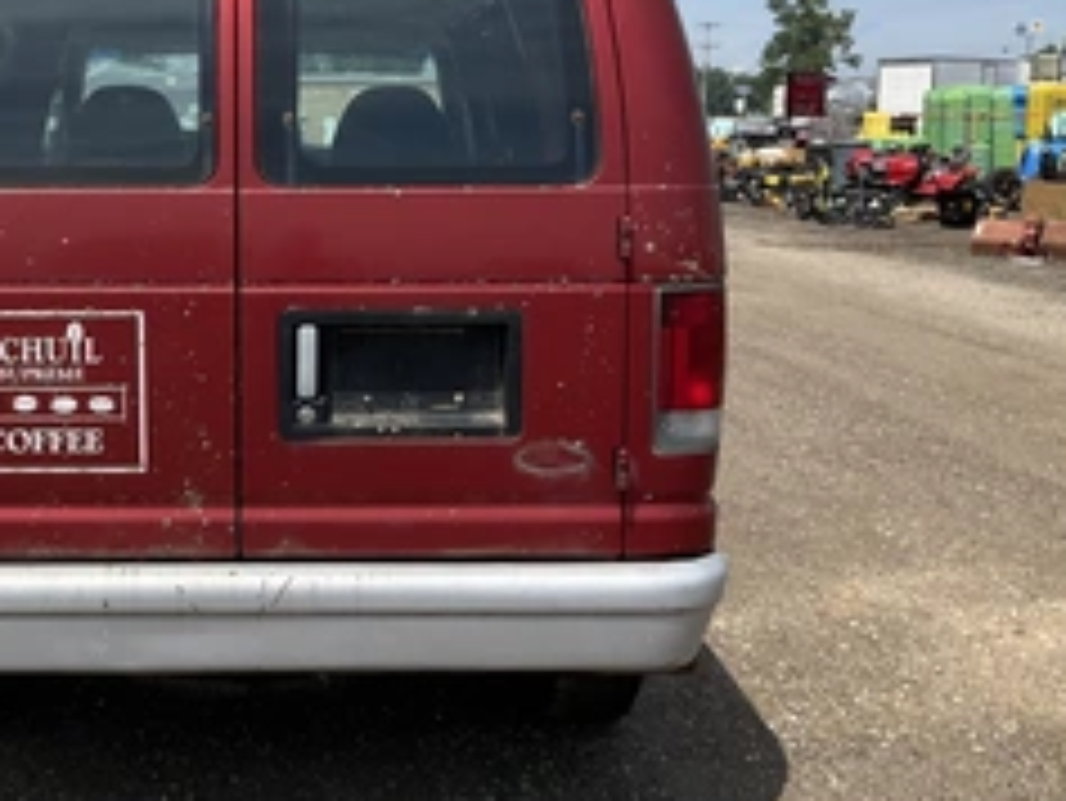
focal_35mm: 49
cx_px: 270
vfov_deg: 29.6
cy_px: 320
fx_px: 1510
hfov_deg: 37.9
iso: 25
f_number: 1.8
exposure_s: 1/1577
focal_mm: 3
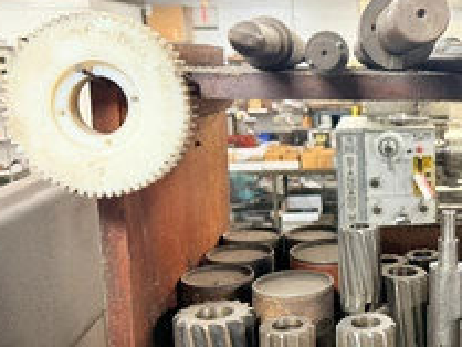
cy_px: 166
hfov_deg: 38.1
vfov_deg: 31.5
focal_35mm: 46
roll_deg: +2.8
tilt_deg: -11.7
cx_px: 427
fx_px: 614
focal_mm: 6.76
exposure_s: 1/60
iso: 200
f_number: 1.78
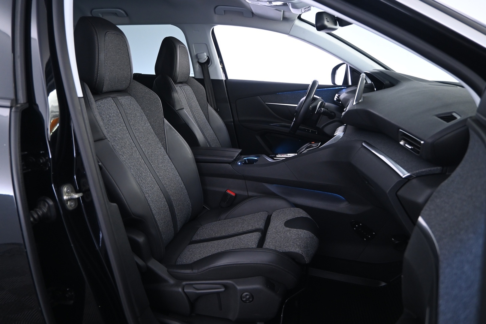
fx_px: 324
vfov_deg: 53.1
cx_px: 243
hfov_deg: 73.7
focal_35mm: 24
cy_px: 162
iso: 1000
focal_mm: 16
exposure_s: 1/8
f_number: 3.5
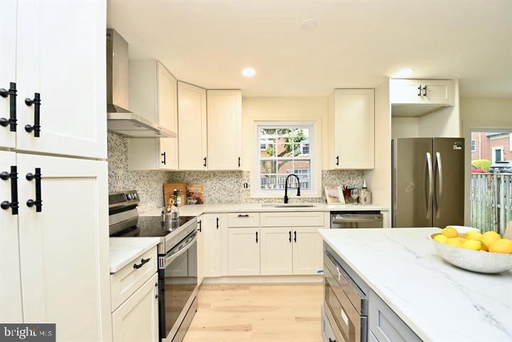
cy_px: 171
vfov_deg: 77.3
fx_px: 213
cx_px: 256
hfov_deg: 100.4
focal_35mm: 15
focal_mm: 10
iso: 320
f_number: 7.1
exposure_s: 1/15
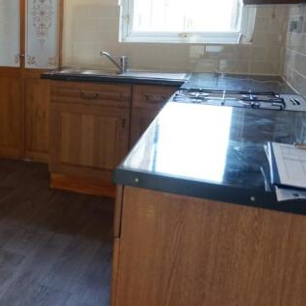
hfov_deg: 36.5
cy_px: 104
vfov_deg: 39.6
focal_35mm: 42
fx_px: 420
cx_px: 9
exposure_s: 1/160
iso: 1600
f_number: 3.5
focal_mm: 16
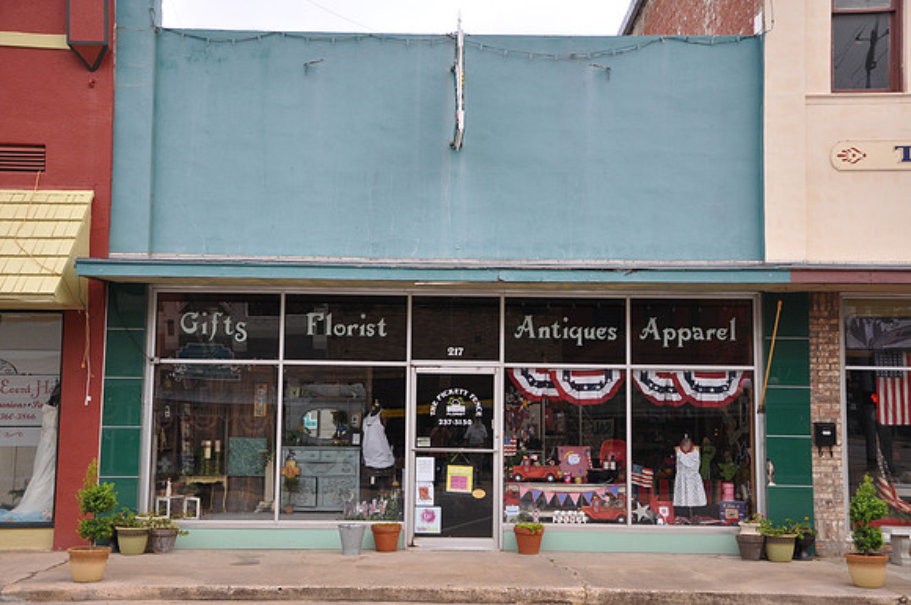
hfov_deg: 41.2
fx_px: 1213
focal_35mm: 48
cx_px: 456
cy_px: 302
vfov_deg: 28.0
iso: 400
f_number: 5
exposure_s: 1/100
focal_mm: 32
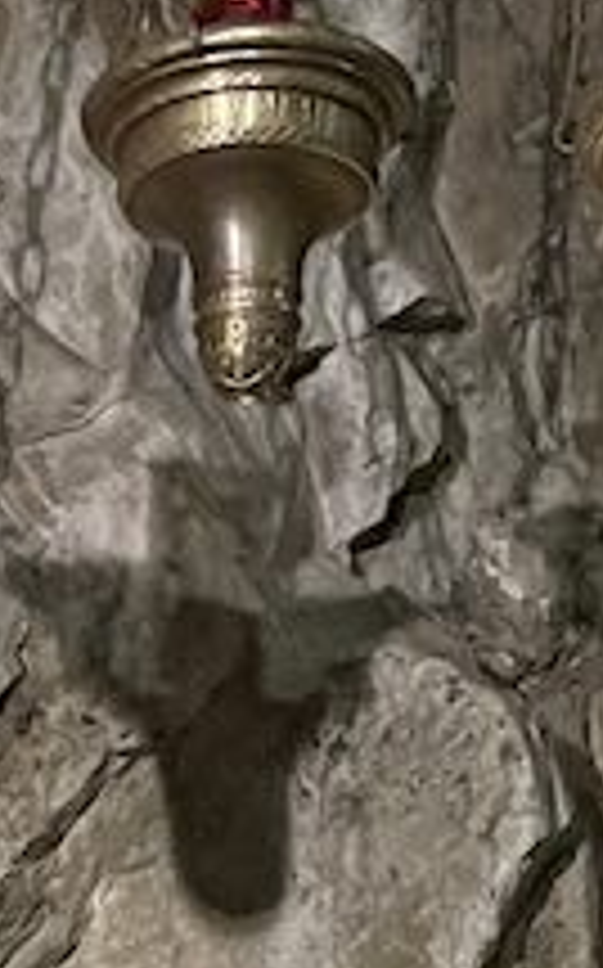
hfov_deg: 8.4
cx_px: -207
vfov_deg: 12.4
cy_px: 1783
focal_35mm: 154
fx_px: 4057
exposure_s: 1/25
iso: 500
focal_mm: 4.2
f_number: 1.6
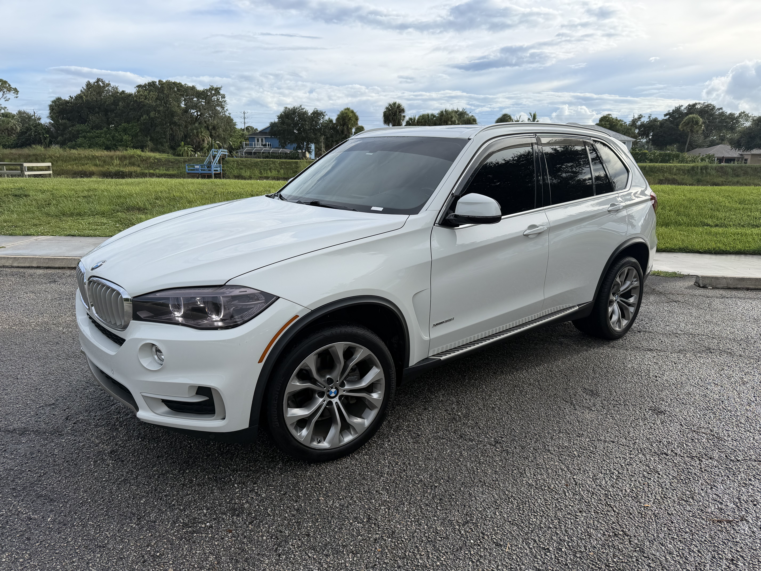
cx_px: 380
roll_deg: -0.3
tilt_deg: -13.4
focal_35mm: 24
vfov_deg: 56.8
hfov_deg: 71.6
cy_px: 286
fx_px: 528
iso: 80
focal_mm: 6.76
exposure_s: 1/3145
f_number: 1.78
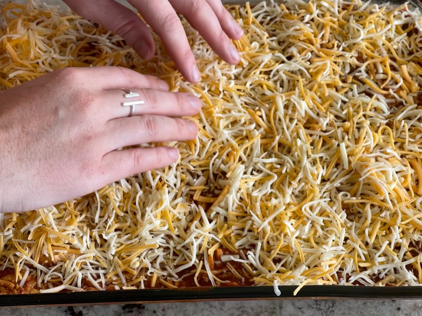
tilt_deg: -62.1
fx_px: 780
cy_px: 158
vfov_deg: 22.9
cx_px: 211
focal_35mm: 64
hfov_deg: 30.3
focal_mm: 7.5
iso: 160
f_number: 2.2
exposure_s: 1/121
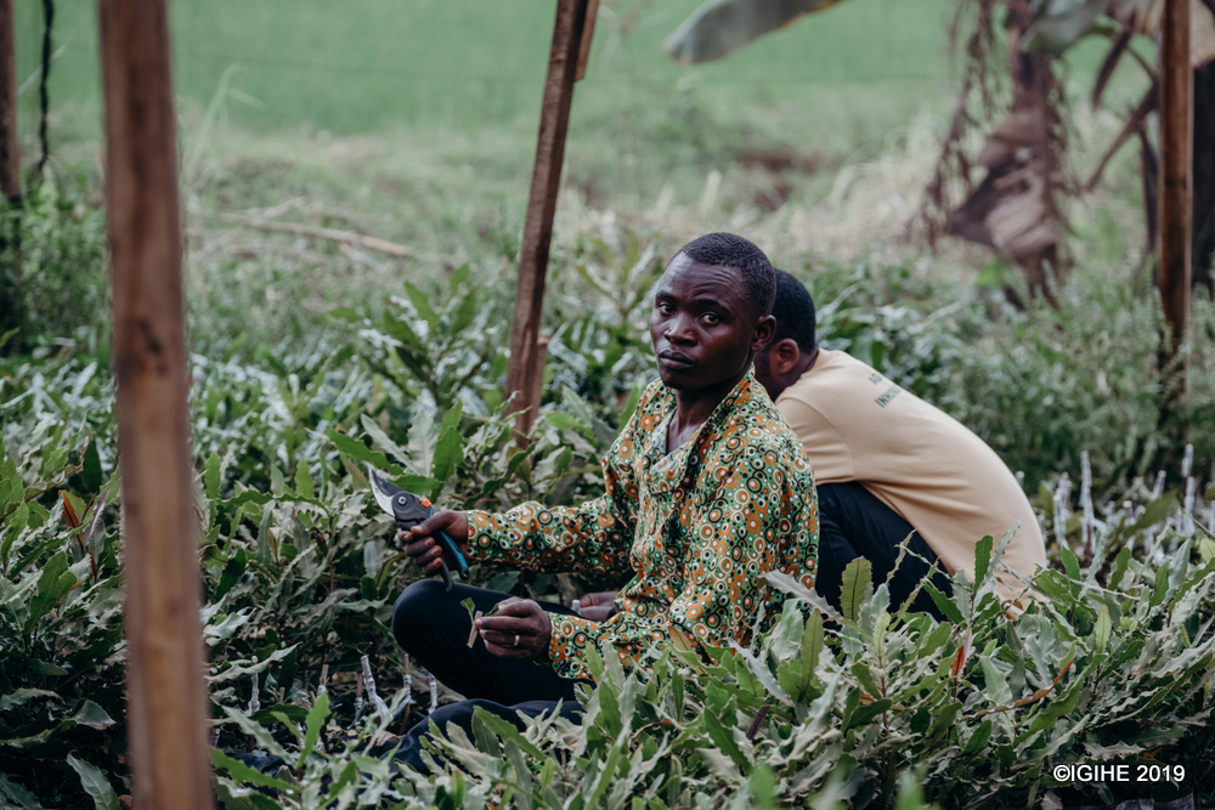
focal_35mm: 194
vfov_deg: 7.1
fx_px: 6548
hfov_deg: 10.6
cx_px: 608
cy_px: 405
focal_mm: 129.2
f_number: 4.5
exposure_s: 1/250
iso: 320
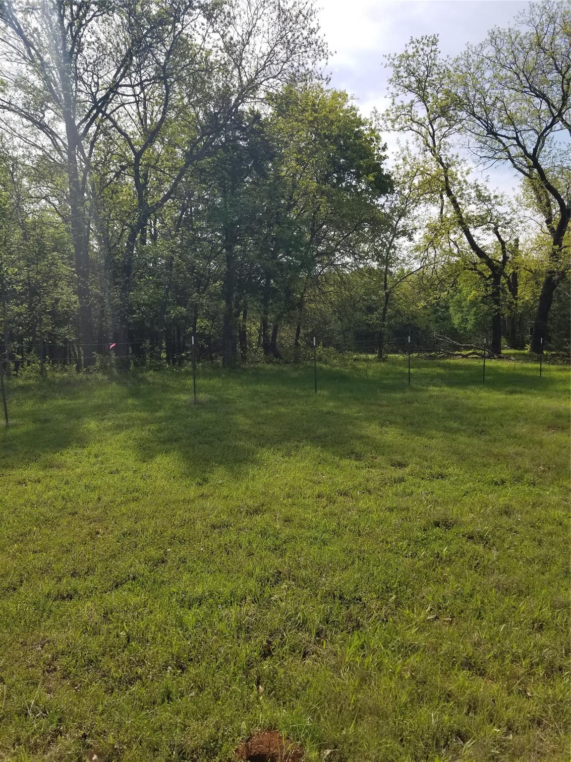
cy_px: 381
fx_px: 572
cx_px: 286
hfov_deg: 53.1
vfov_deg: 67.3
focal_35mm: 26
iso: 50
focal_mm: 4.3
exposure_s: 1/2520
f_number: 1.7
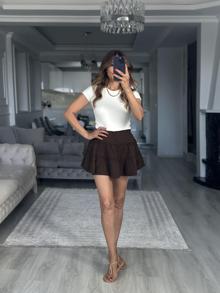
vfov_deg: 39.7
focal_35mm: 48
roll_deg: -1.1
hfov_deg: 30.3
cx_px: 110
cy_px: 146
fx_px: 407
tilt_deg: -18.1
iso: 125
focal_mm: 6.86
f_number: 1.78
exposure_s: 1/121
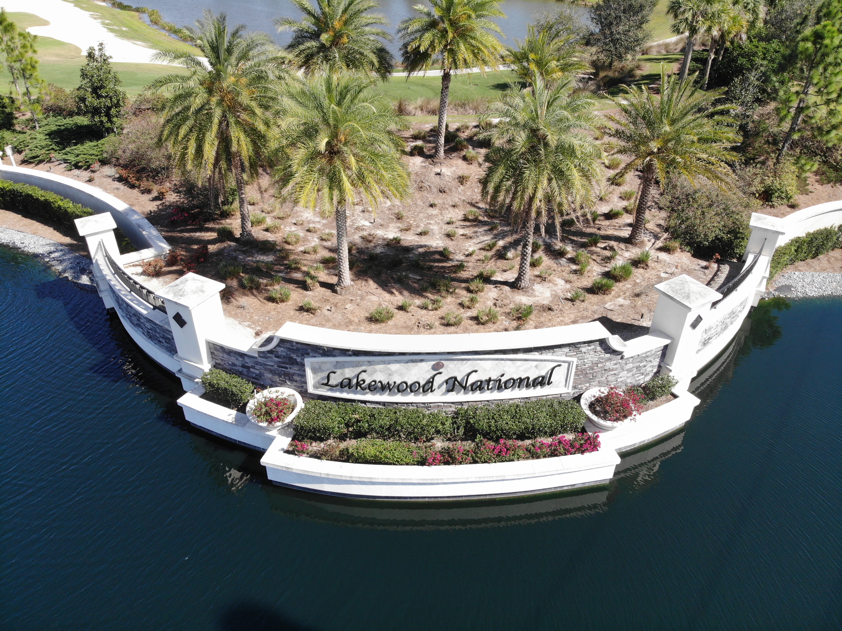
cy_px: 316
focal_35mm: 24
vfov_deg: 56.8
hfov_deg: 71.6
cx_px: 421
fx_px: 584
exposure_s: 1/549
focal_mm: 4.5
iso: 100
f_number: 2.8
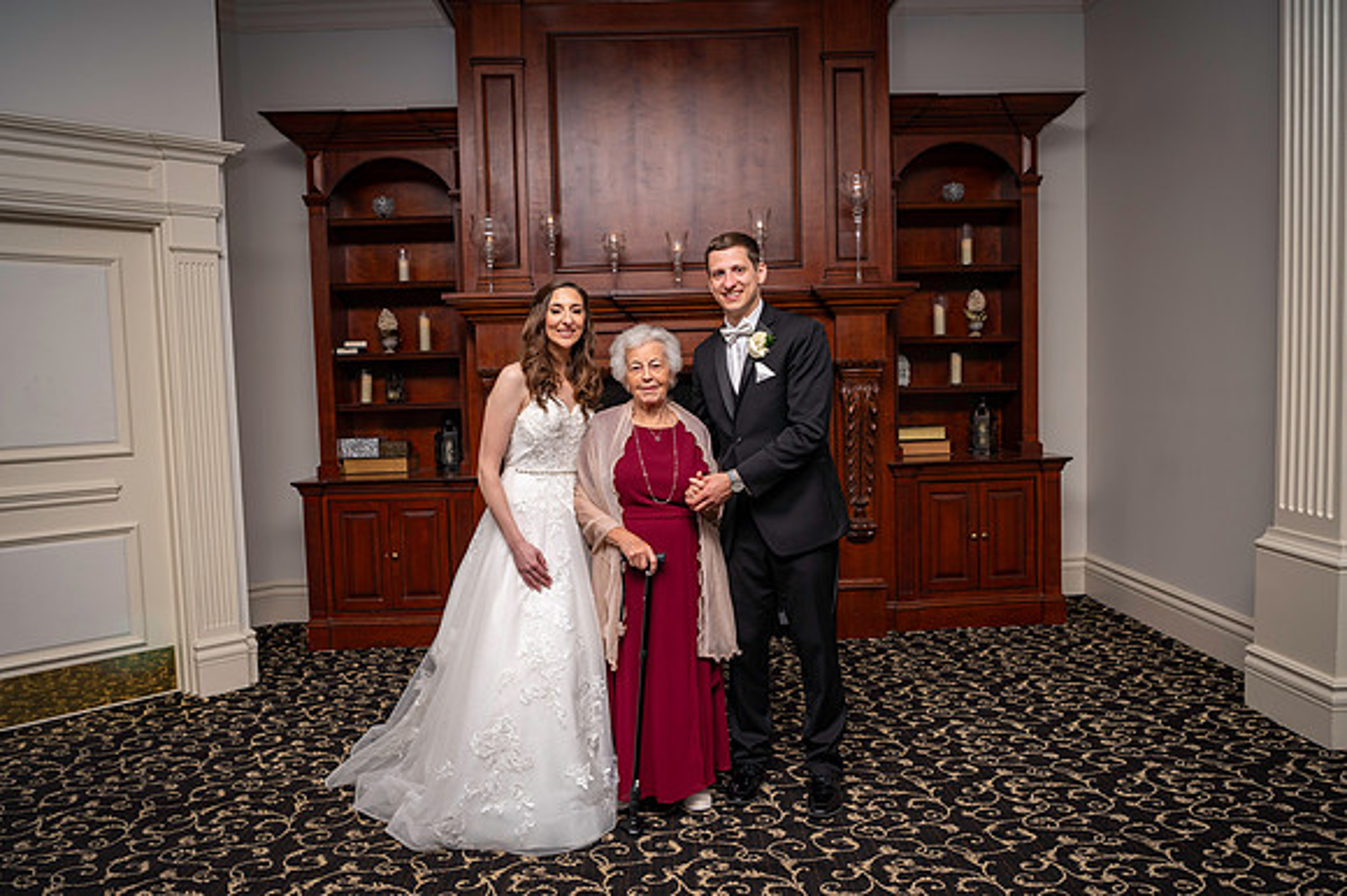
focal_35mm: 27
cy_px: 448
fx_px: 1010
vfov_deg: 47.9
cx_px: 674
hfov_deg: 67.4
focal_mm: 27
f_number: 4.5
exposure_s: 1/125
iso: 800
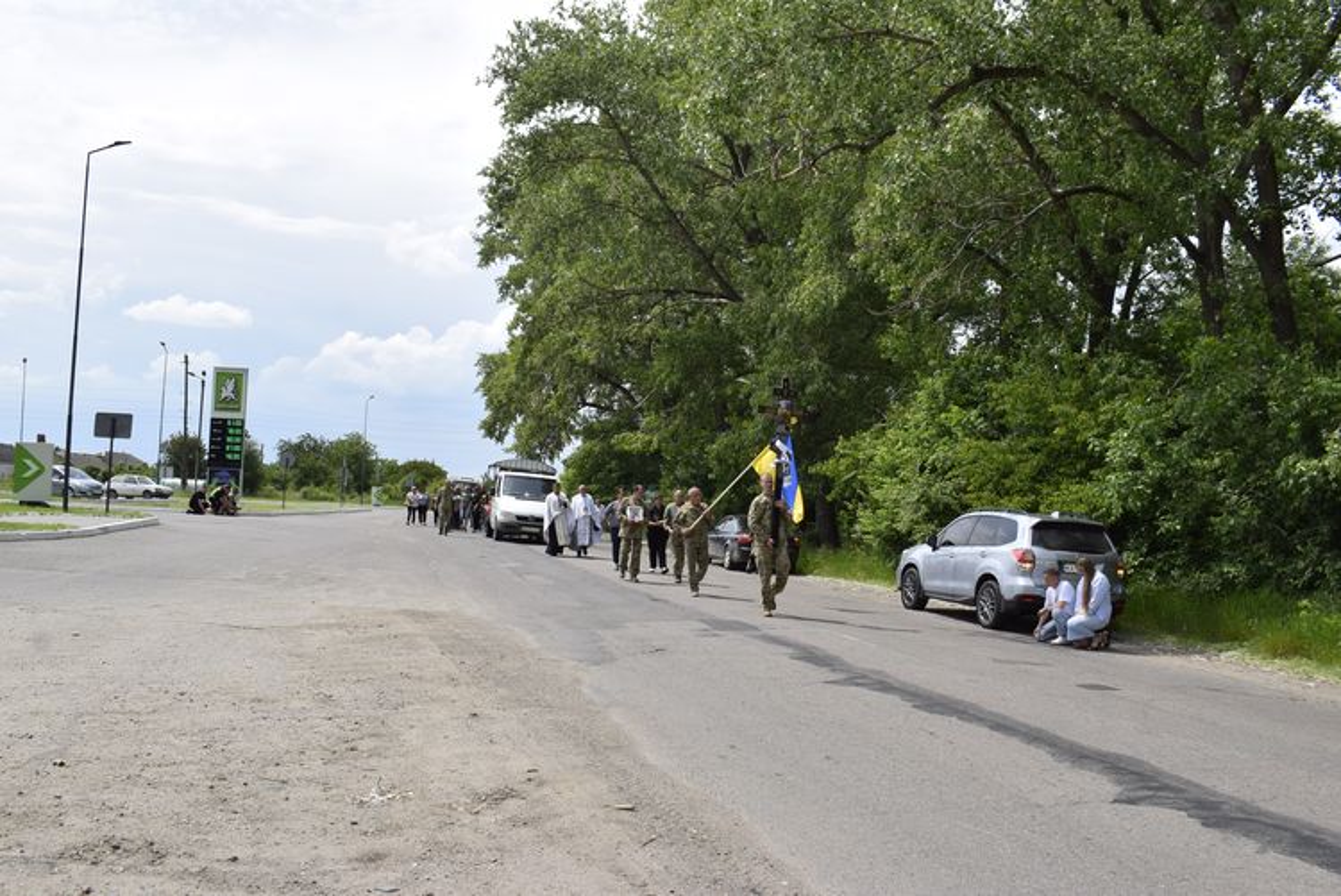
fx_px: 1174
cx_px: 670
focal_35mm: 32
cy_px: 448
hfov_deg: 59.5
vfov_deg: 41.8
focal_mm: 21
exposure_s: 1/200
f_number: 10
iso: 100
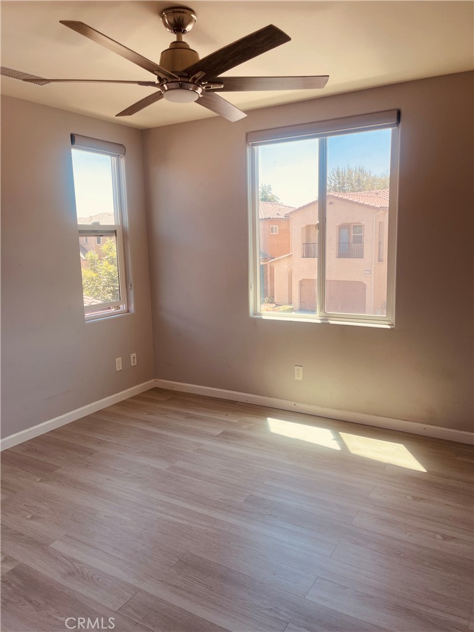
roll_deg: +3.0
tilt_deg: -8.4
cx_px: 237
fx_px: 456
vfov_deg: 69.4
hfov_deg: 54.9
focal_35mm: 25
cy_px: 316
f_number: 1.6
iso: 32
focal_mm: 5.1
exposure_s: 1/231
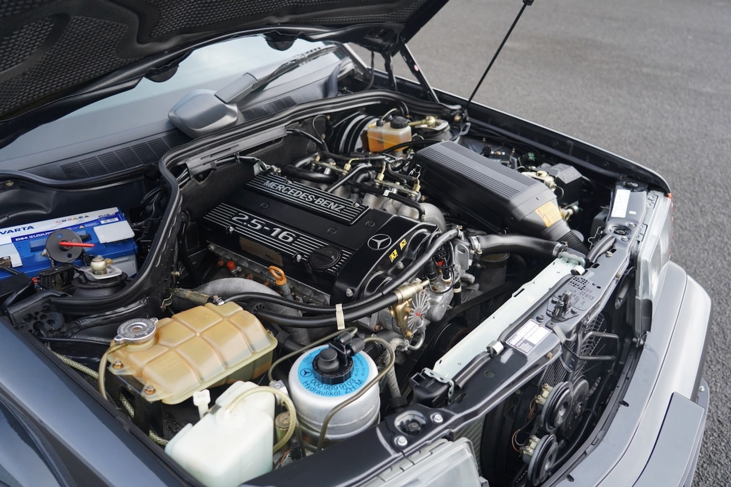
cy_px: 244
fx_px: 650
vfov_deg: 41.1
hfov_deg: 58.7
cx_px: 366
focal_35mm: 32
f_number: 4
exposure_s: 1/160
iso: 1000
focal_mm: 32
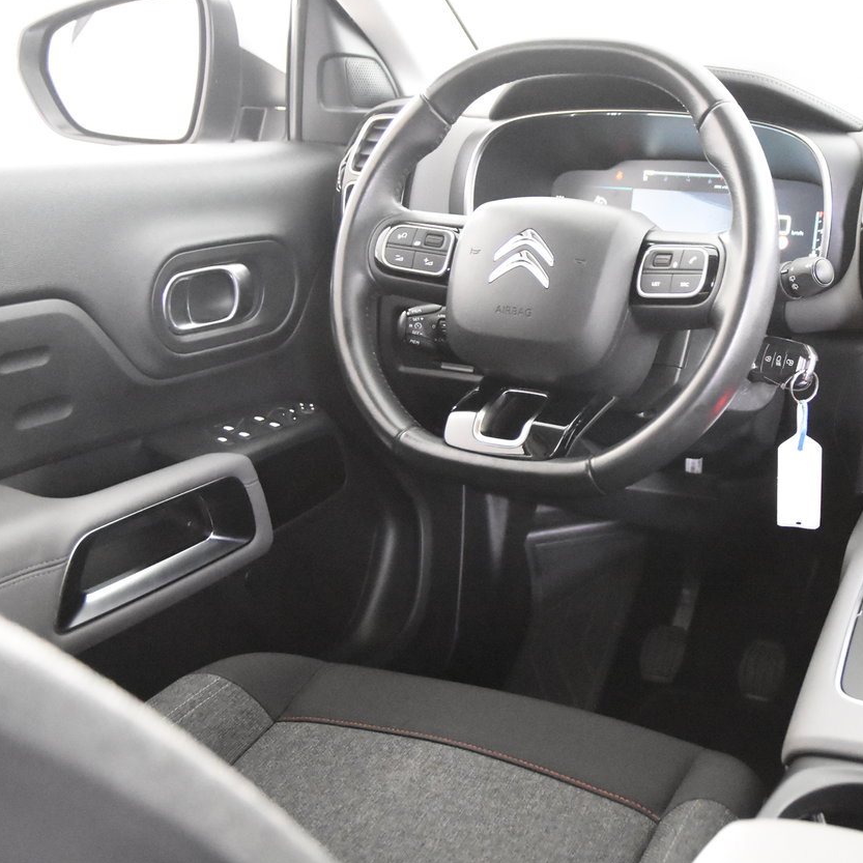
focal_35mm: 47
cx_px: 625
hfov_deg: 35.4
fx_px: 1326
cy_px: 438
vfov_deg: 36.1
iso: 11400
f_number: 3
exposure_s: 1/40
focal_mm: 24
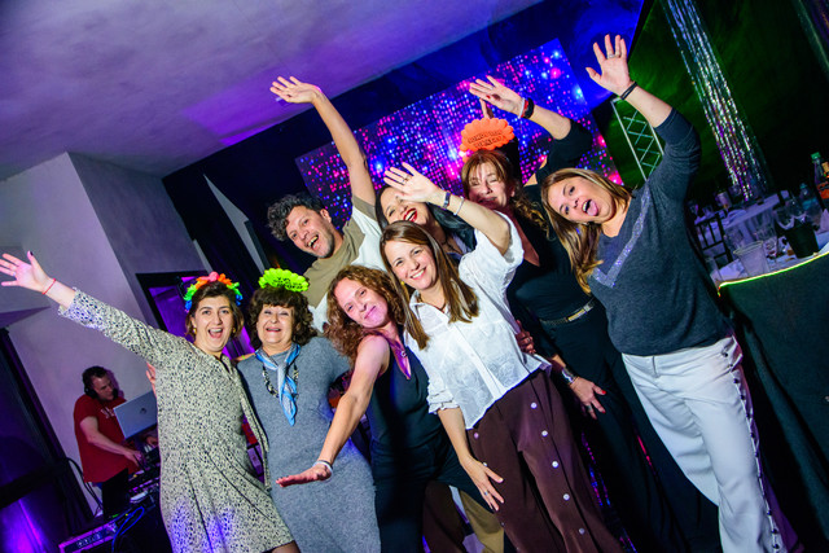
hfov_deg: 57.2
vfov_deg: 40.0
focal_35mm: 33
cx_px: 414
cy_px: 276
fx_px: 760
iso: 1000
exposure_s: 1/100
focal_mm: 22
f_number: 3.2
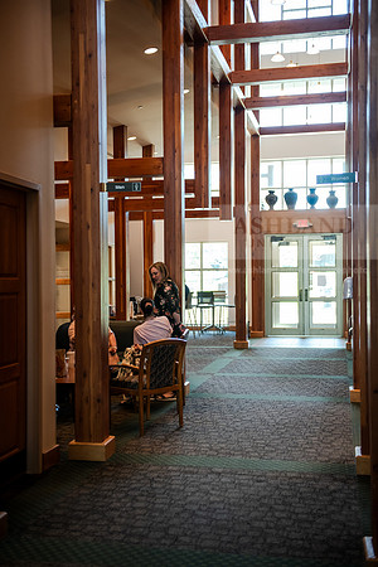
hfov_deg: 28.1
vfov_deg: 41.1
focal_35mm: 48
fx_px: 756
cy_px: 284
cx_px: 189
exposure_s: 1/160
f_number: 2.8
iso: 1000
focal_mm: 48
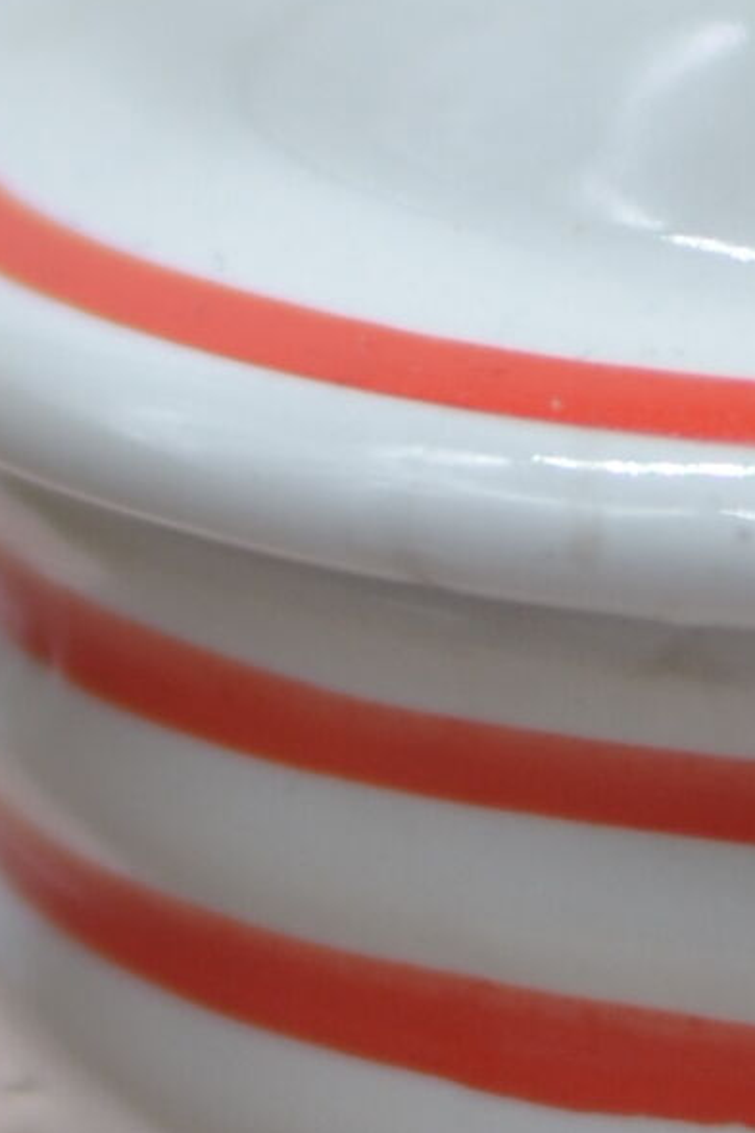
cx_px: 1483
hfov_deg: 3.3
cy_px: 866
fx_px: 12901
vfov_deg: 5.0
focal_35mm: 410
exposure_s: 1/500
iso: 100
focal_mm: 35
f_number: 1.8
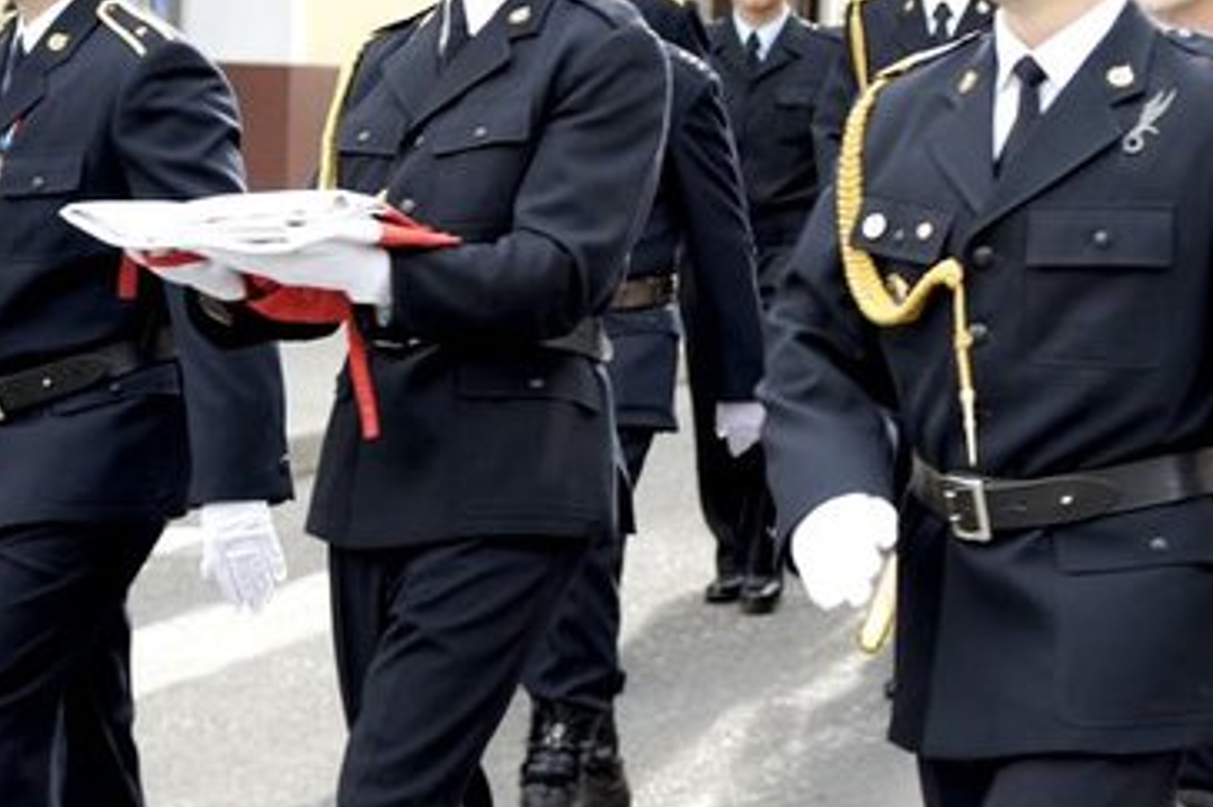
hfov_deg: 19.1
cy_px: 177
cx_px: 776
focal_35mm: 107
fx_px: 3602
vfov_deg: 12.7
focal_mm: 40
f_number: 4
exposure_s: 1/80
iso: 100
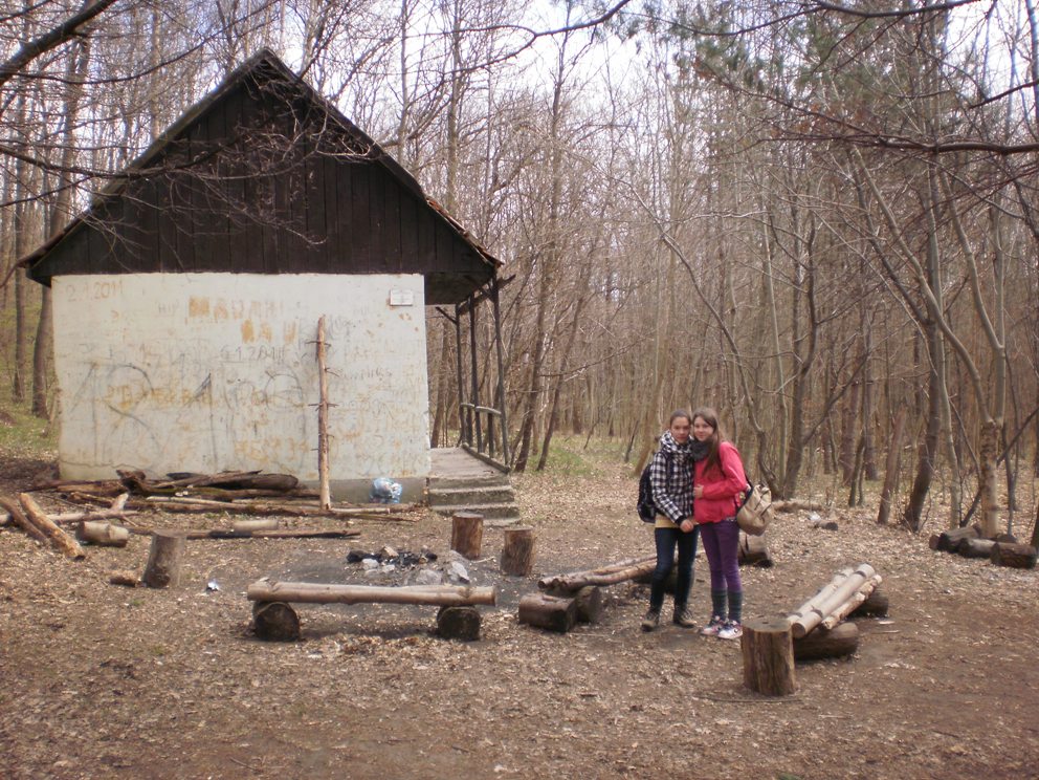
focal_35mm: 38
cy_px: 390
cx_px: 520
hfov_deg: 49.0
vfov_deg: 37.7
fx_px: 1141
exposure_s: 1/320
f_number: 3.1
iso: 100
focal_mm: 6.3
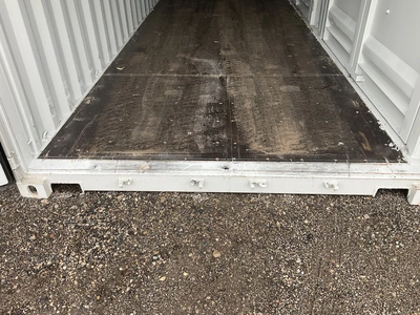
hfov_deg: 61.7
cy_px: 158
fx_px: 352
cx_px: 210
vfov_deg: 48.2
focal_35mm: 29
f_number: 1.8
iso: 40
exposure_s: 1/122
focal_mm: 3
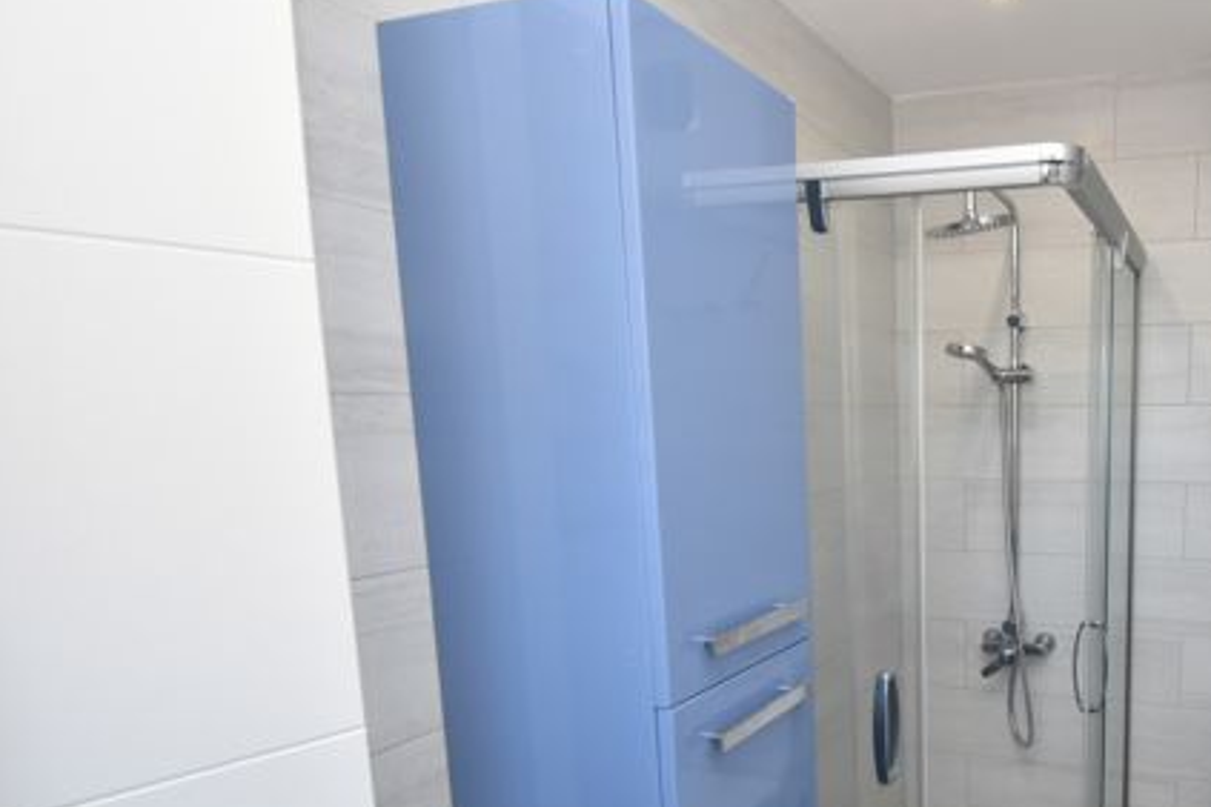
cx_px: 981
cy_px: 561
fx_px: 841
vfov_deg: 50.0
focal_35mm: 25
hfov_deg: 64.7
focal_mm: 10
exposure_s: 1/125
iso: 800
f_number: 4.5
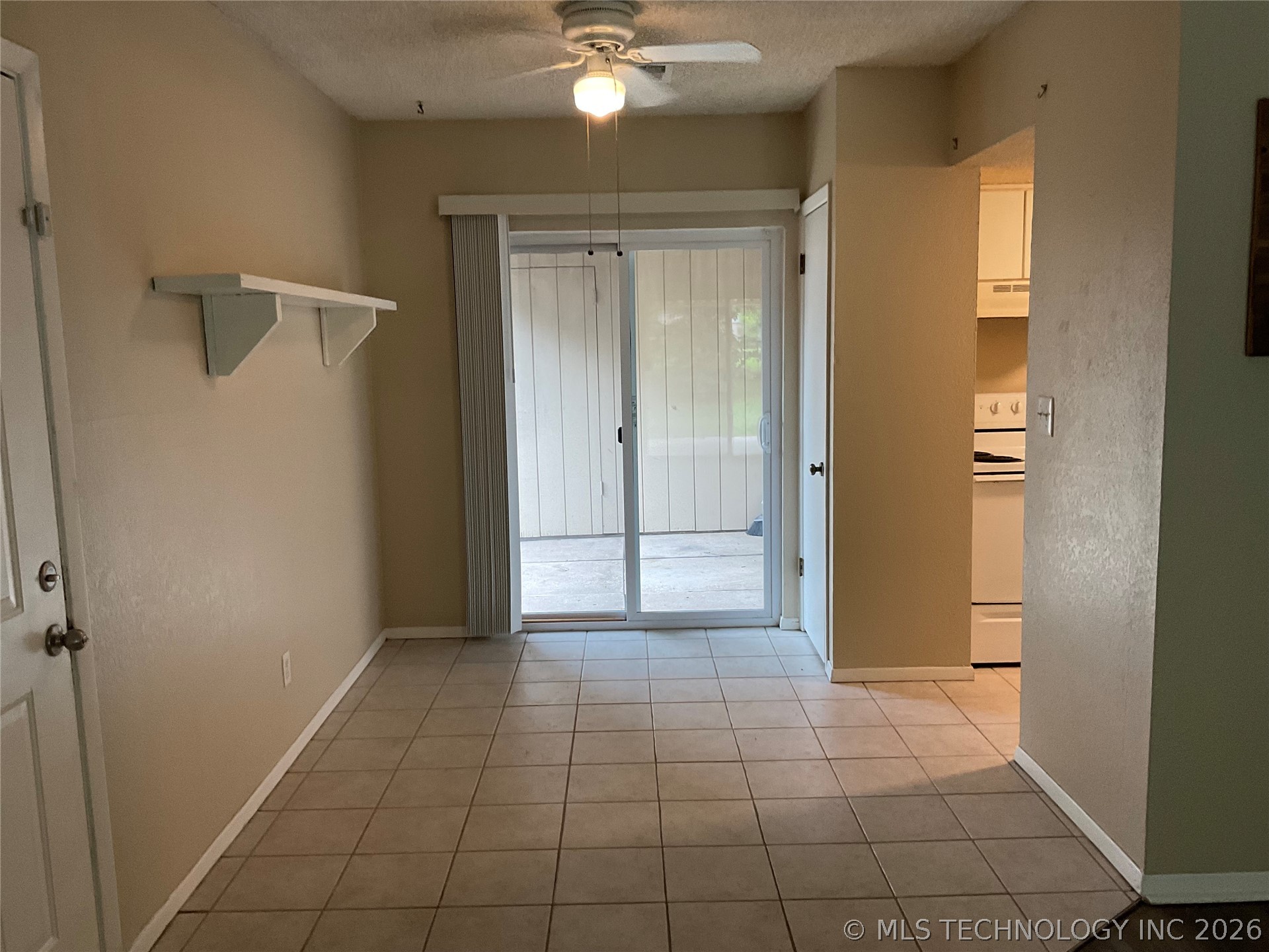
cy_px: 476
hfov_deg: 61.7
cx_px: 634
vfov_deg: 48.2
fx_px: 1063
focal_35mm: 29
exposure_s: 1/60
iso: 100
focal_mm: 3
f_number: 1.8
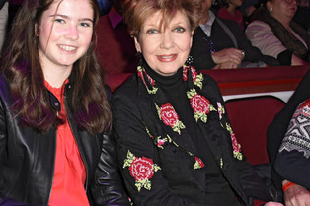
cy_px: 105
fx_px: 482
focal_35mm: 56
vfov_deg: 24.2
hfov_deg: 35.4
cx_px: 111
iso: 2500
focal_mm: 26
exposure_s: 1/125
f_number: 6.3
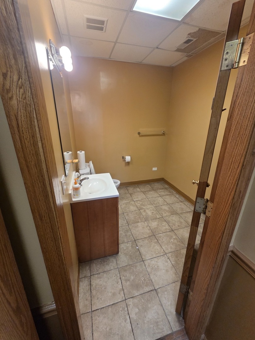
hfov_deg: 89.9
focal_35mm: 13
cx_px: 128
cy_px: 170
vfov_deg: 106.2
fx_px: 128
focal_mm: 2.2
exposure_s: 1/60
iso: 320
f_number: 2.2
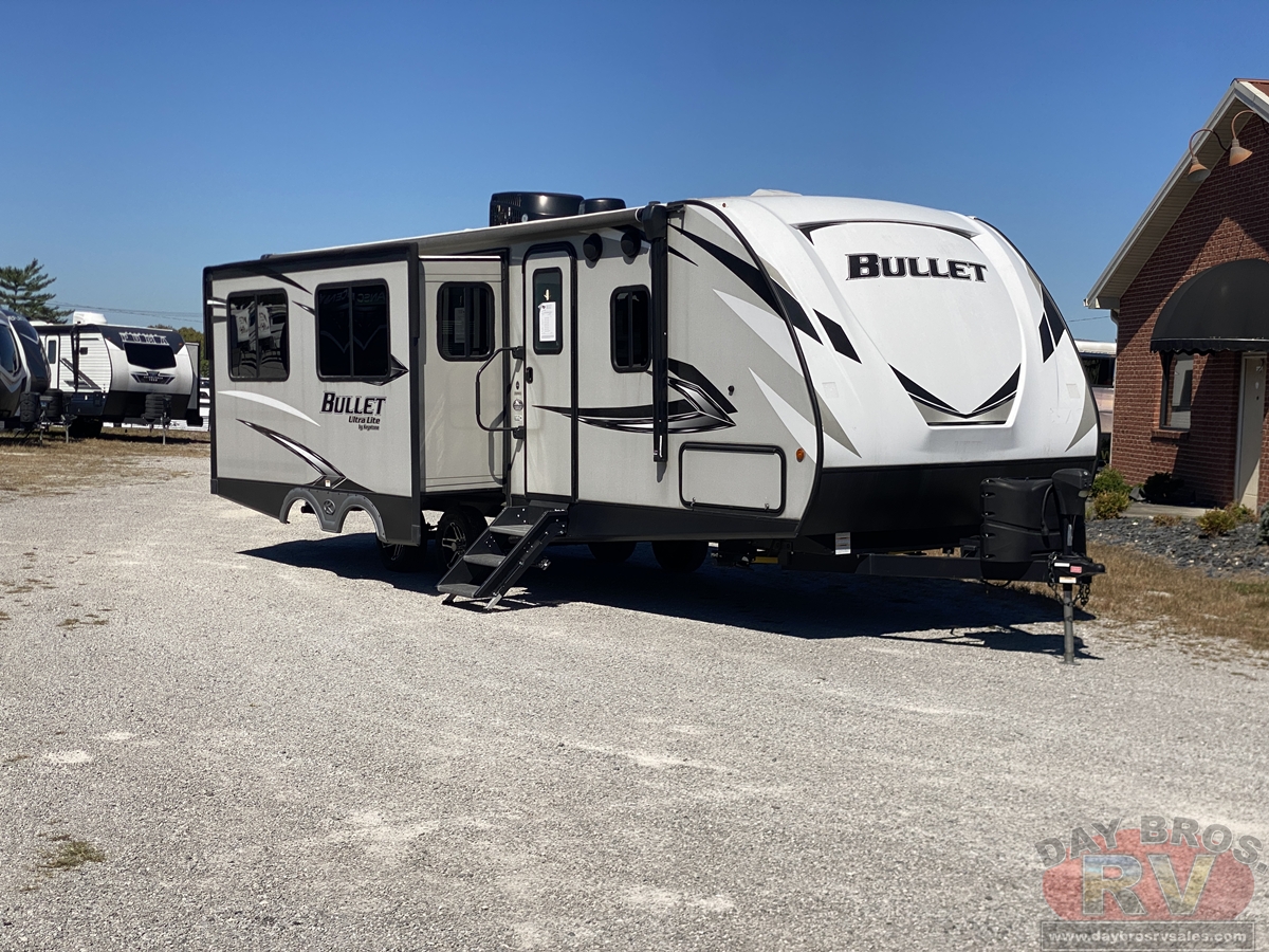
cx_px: 634
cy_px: 476
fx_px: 1906
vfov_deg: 28.0
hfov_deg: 36.8
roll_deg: -3.2
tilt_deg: -2.6
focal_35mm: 52
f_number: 2
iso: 20
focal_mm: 6
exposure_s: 1/2994
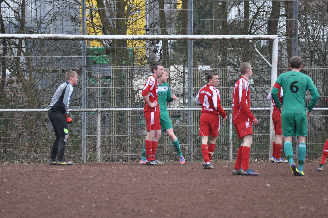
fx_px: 4095
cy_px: 109
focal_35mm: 450
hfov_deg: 4.6
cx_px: 164
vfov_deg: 3.0
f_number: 5.6
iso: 640
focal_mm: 300
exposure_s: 1/400
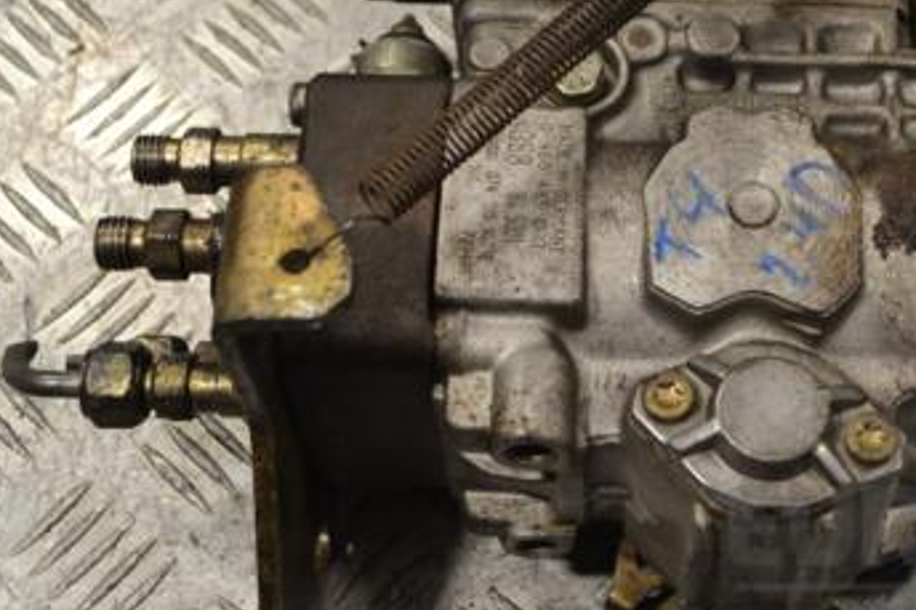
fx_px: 1729
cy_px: 170
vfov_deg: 19.9
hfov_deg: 29.2
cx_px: 679
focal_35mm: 68
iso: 400
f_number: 5.6
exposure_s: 1/125
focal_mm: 26
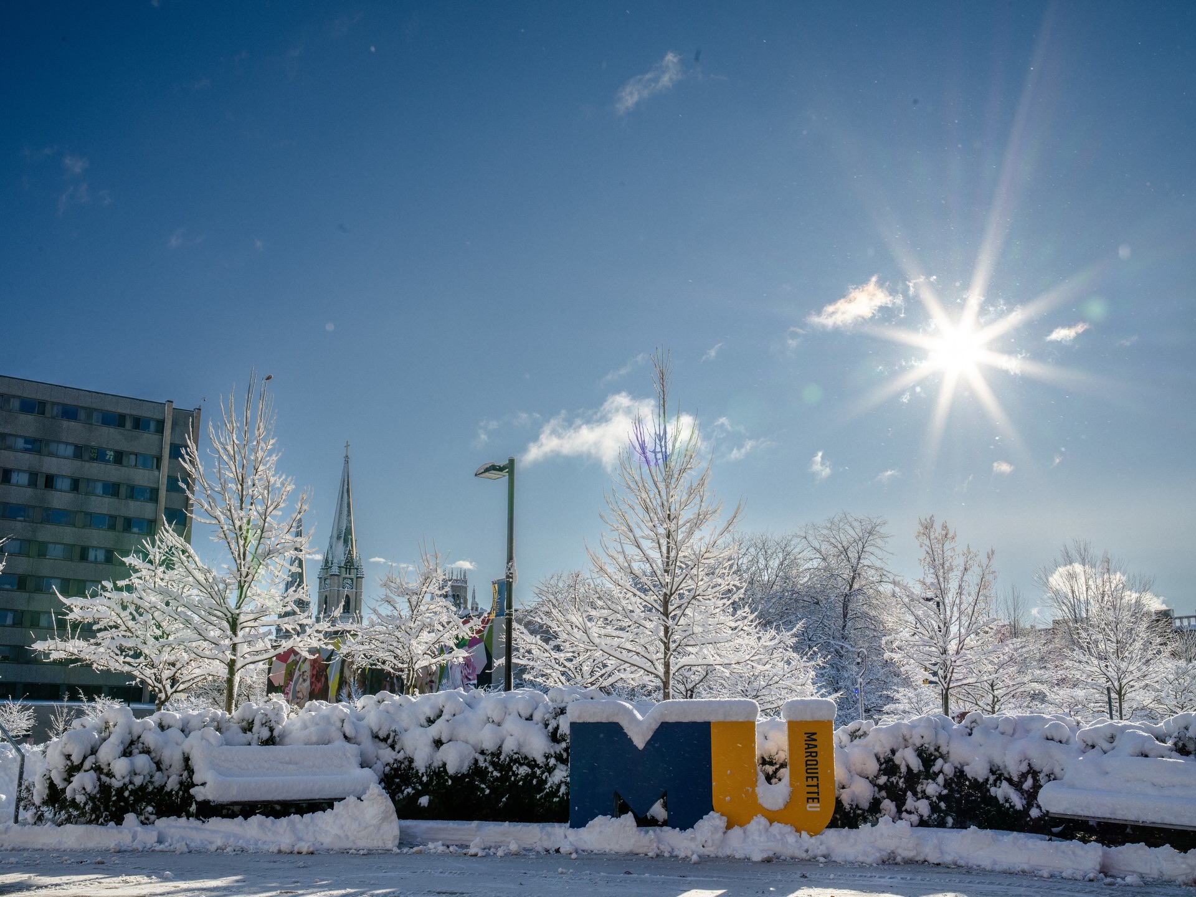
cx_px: 598
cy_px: 448
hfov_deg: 52.6
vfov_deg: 40.7
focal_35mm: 35
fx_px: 1209
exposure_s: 1/200
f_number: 16
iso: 50
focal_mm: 45
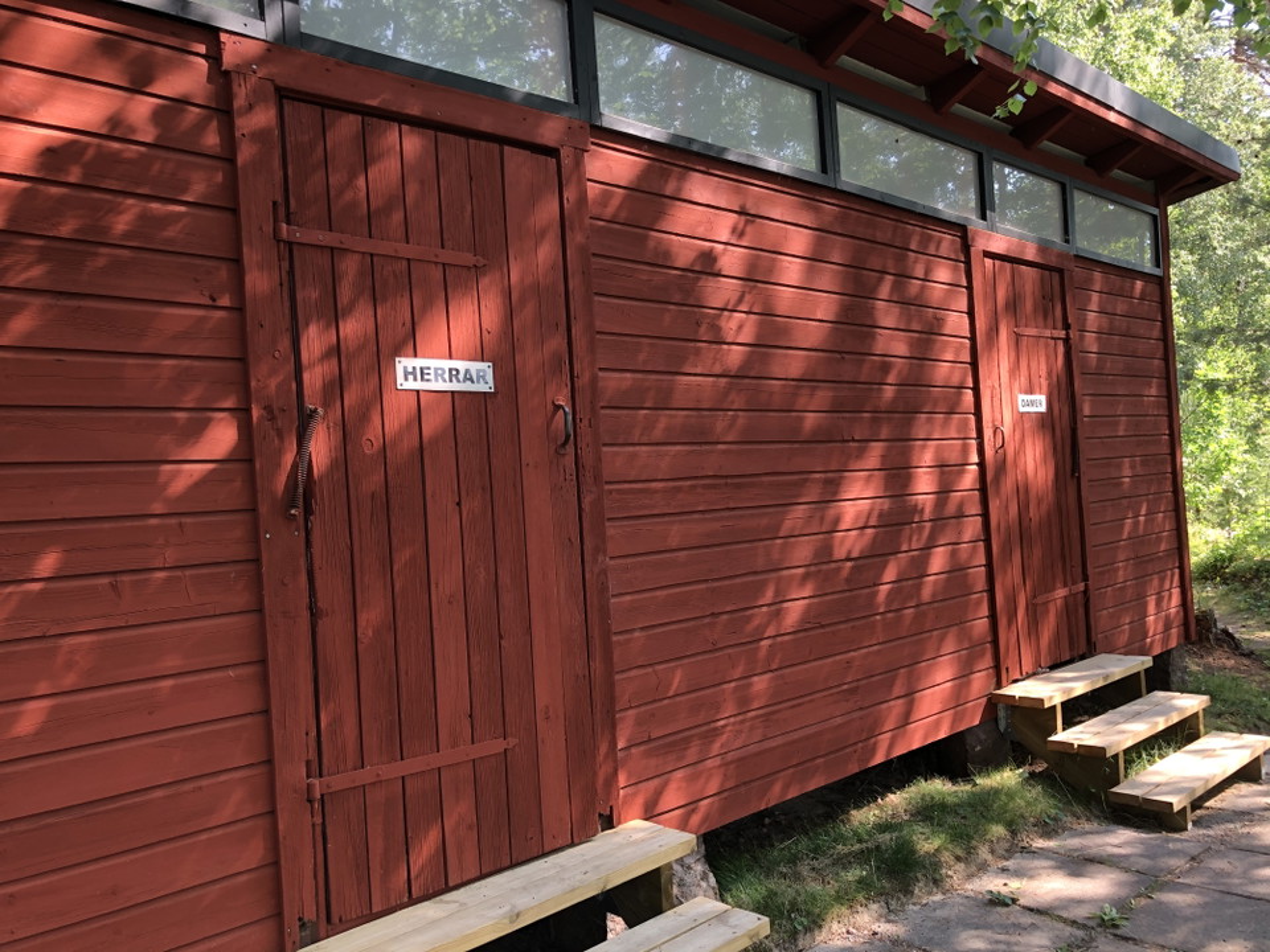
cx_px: 635
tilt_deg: -0.5
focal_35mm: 28
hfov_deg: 63.4
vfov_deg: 49.7
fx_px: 1027
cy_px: 476
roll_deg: +3.0
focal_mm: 3.99
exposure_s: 1/120
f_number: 1.8
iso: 64
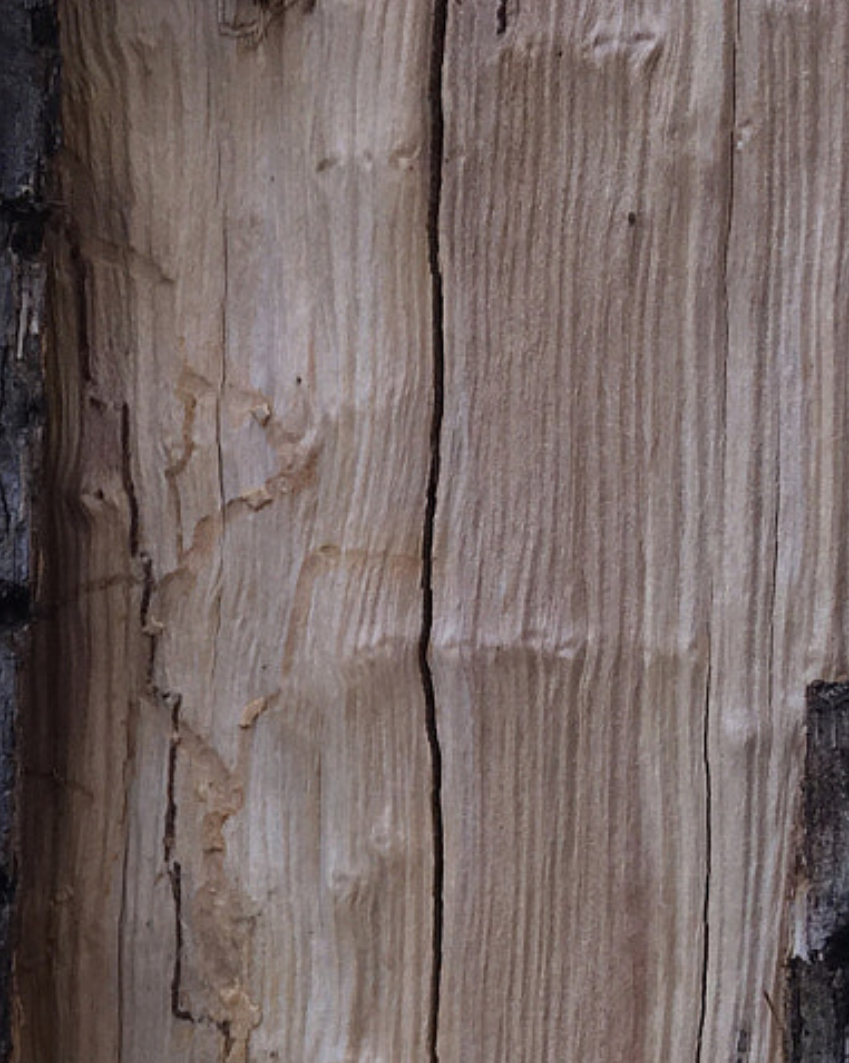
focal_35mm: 95
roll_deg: -1.2
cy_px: 1226
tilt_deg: +1.1
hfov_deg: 14.6
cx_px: -577
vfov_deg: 19.2
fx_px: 2987
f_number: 2.2
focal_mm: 4.15
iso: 32
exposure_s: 1/120
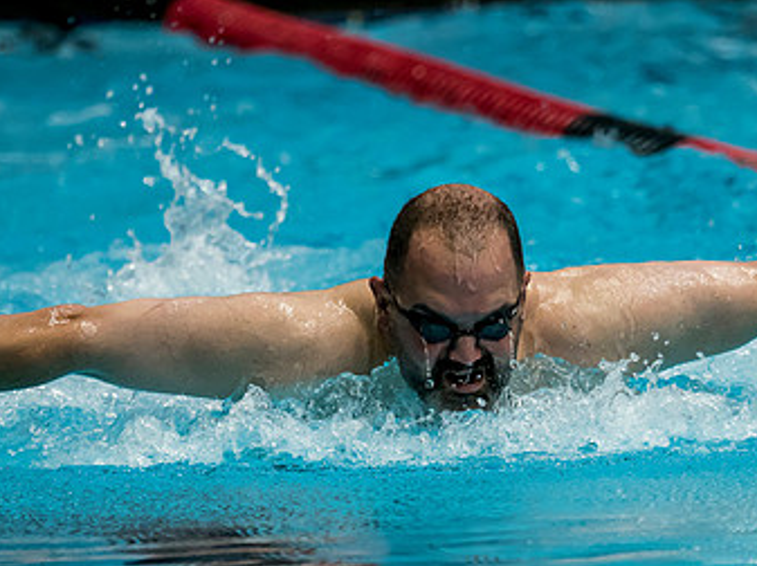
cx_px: 447
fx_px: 11840
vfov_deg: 2.7
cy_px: 380
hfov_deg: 3.7
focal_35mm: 542
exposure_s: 1/1000
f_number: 2.8
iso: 2000
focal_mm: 142
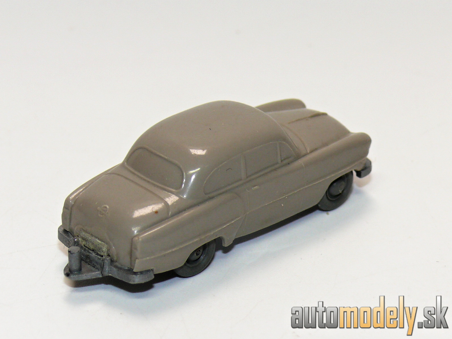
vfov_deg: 9.5
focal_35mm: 157
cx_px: 226
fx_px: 2050
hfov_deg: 12.6
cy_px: 170
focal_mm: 18.6
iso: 100
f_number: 4
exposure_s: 1/30
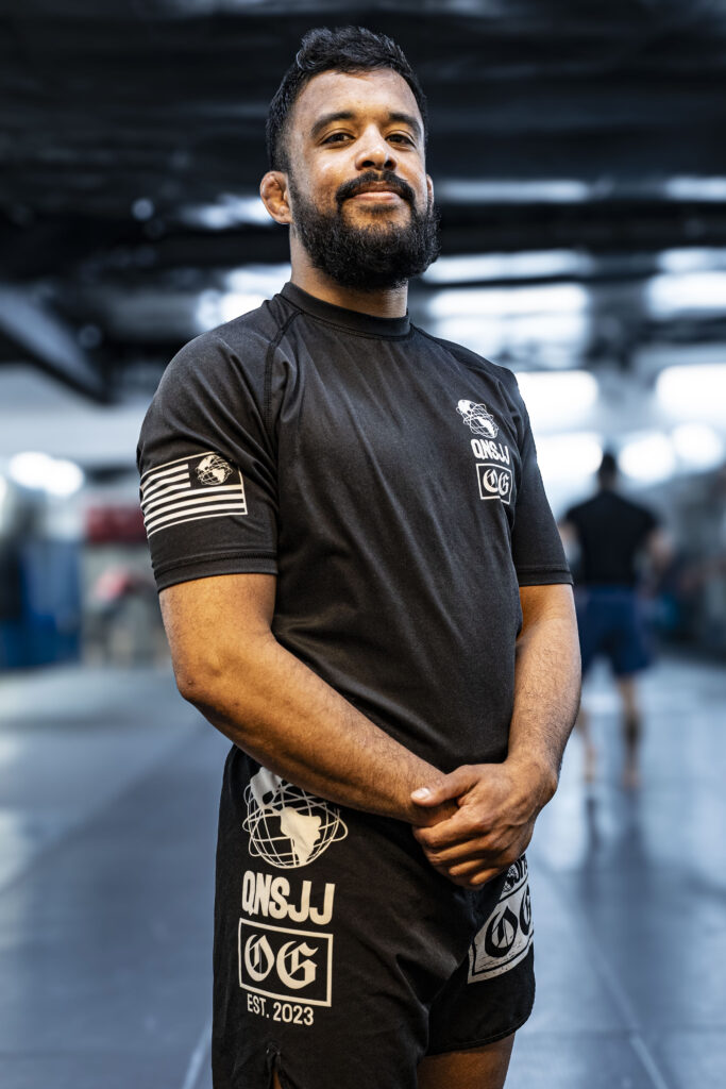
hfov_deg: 33.4
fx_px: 1209
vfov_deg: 48.5
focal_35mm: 40
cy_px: 544
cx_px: 363
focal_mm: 40
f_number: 4
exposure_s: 1/160
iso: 3200
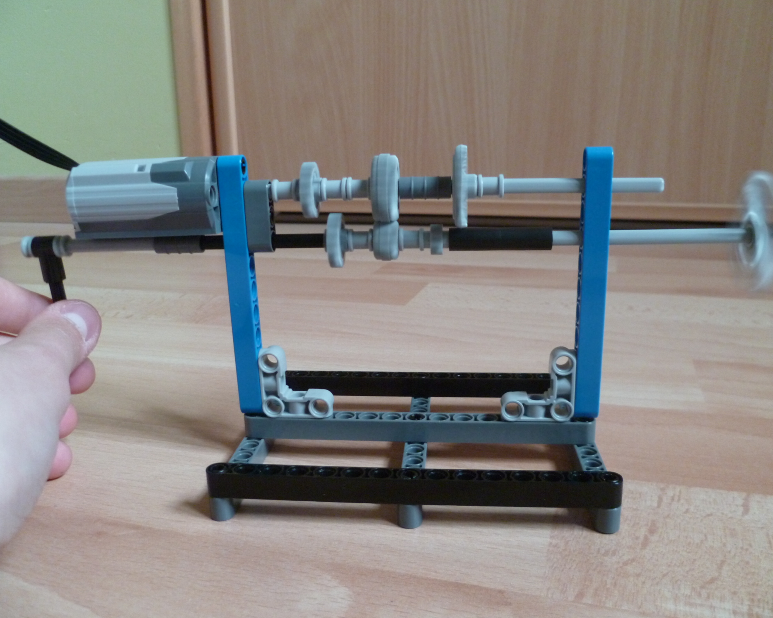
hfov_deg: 58.8
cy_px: 315
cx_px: 388
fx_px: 686
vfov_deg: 48.5
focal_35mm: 30
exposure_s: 1/30
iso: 400
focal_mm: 5
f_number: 2.8
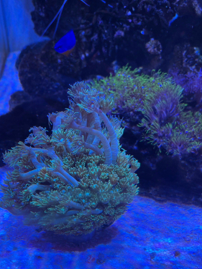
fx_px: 257
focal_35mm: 33
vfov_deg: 55.1
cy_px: 158
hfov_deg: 42.6
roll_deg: +2.2
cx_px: 74
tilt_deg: -40.7
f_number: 1.6
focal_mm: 4.2
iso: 50
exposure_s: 1/78
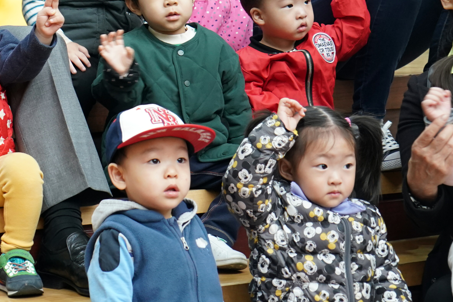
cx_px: -55
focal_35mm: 114
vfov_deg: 11.9
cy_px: 14
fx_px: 1434
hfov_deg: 17.3
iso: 2000
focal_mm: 45
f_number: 4
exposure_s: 1/60
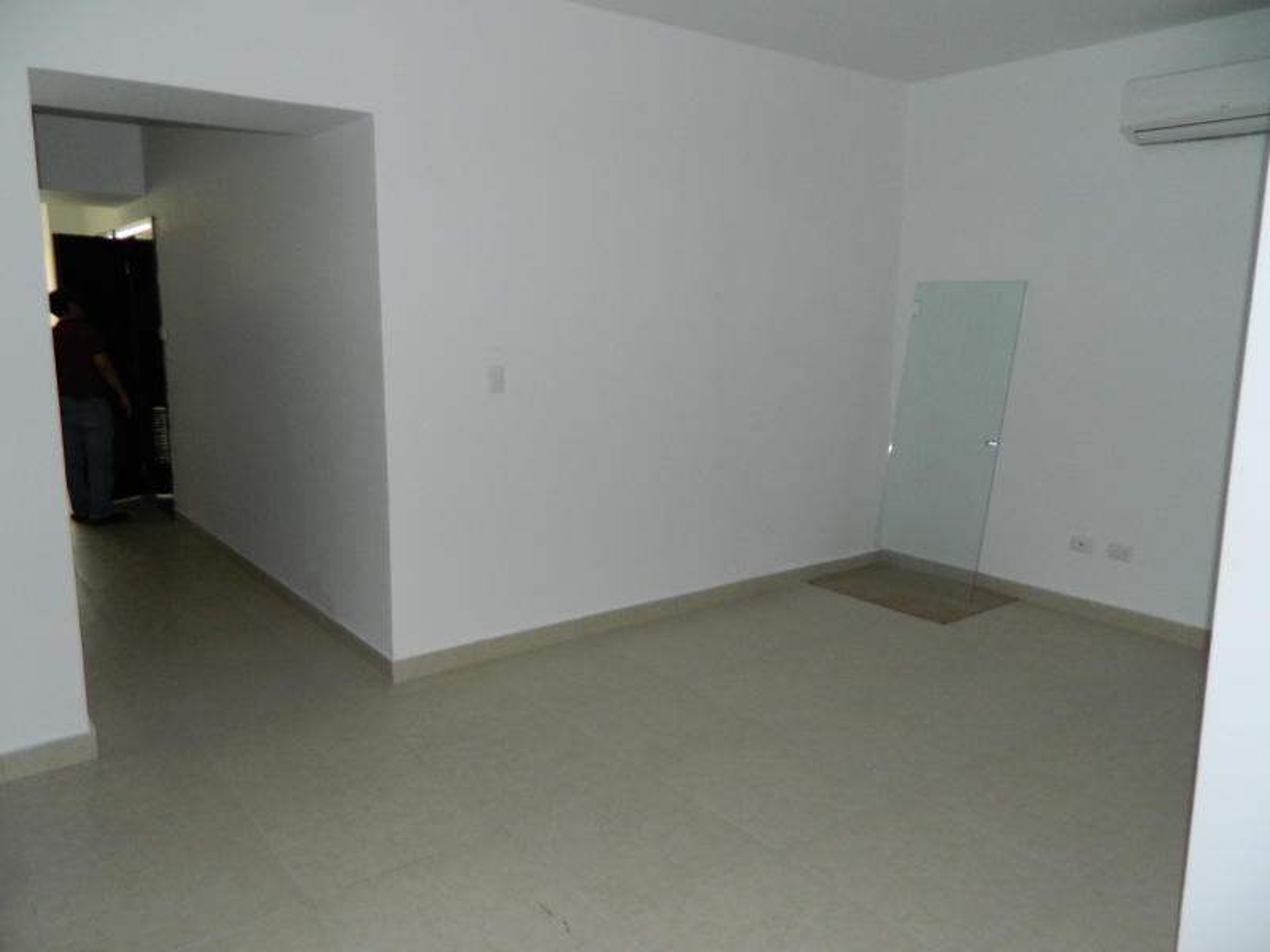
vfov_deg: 54.9
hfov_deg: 69.4
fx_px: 917
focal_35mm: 25
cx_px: 635
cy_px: 476
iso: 200
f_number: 3.1
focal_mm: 4.5
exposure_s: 1/30
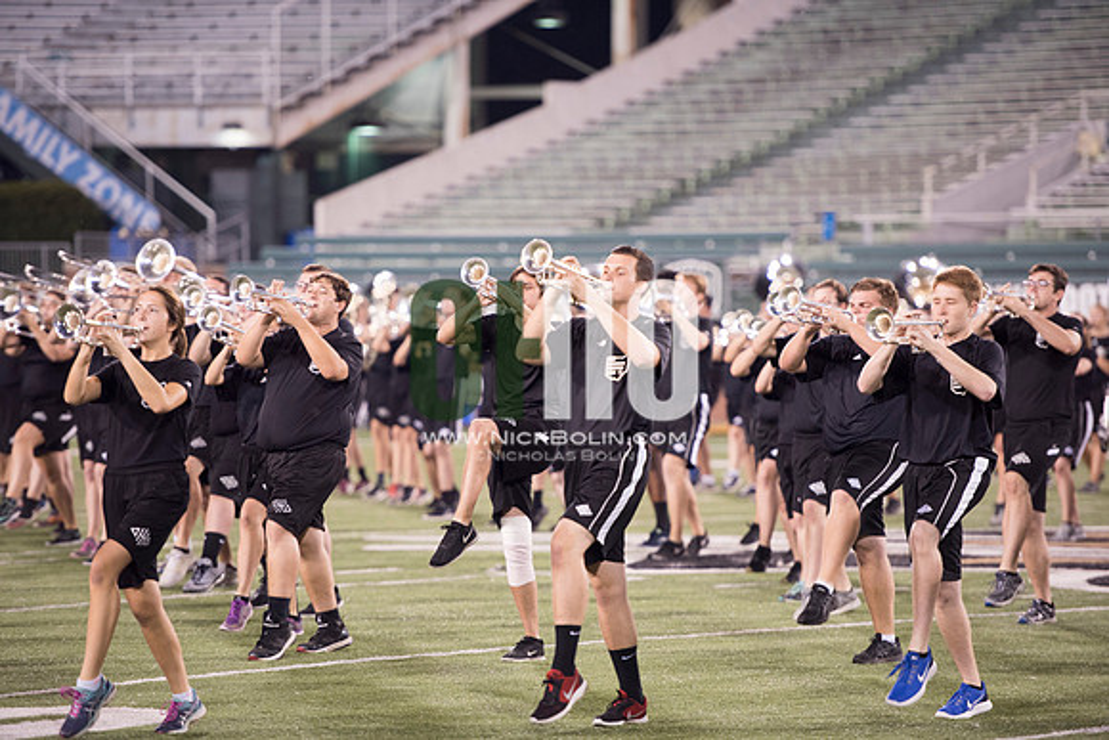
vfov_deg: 7.4
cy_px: 370
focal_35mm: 185
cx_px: 554
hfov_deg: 11.1
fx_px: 5700
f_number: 2.8
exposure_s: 1/320
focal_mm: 185
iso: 1000
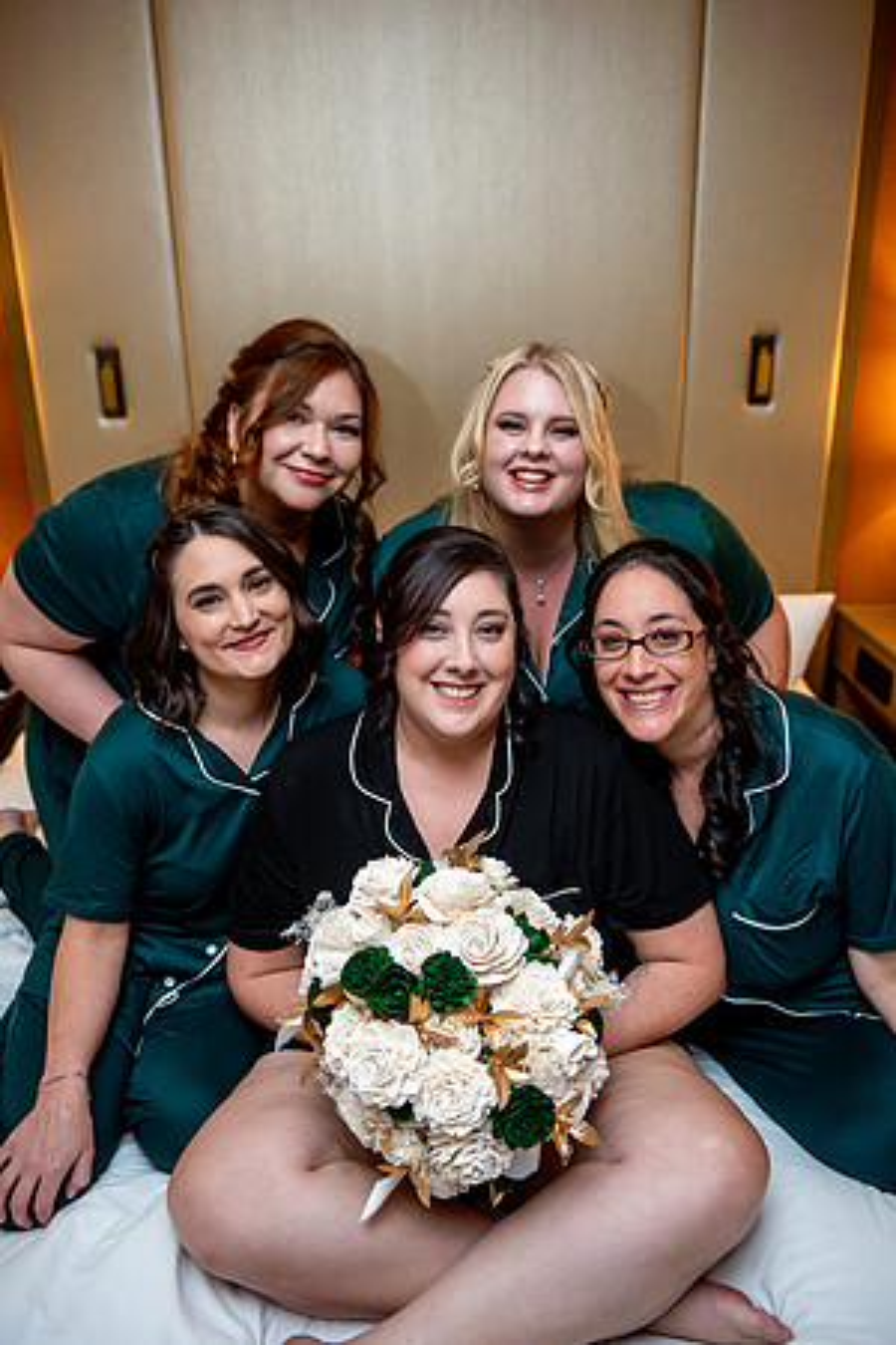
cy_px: 672
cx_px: 448
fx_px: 1083
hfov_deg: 45.0
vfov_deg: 63.7
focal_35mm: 29
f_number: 2.8
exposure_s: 1/60
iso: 200
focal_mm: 29
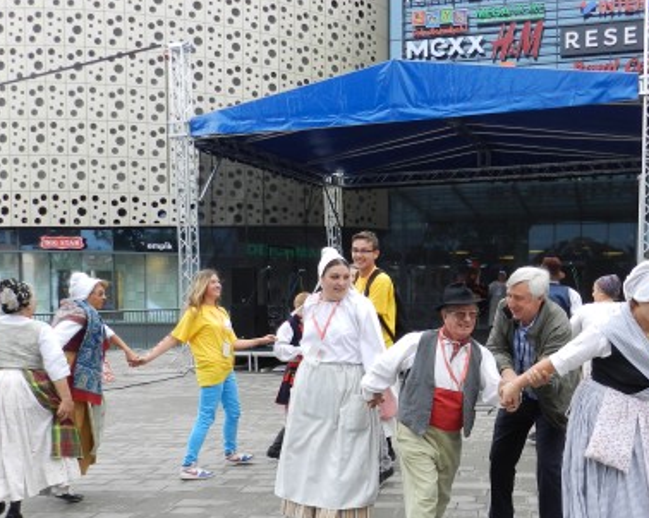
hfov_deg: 47.0
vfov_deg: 38.5
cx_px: 445
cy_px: 360
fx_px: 730
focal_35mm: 38
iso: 160
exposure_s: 1/320
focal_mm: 4
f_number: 3.4
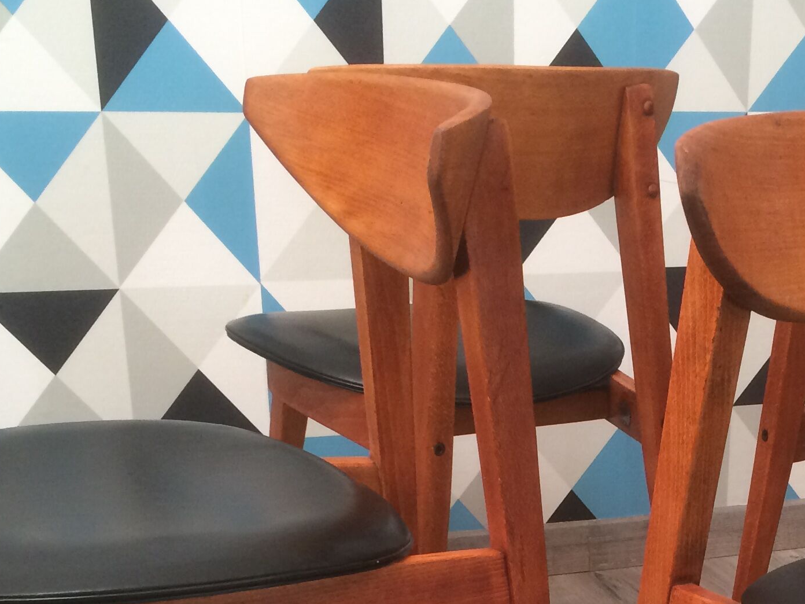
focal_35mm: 68
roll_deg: -2.9
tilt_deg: -25.0
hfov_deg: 27.9
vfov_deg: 20.4
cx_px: 667
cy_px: 694
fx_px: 1581
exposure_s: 1/33
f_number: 2.2
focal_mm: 4.15
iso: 80
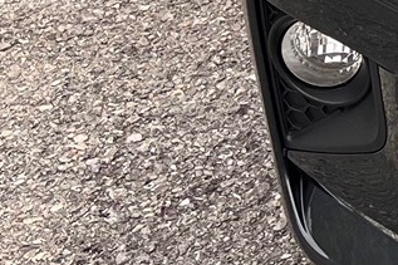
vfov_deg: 7.5
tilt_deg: -18.0
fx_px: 1900
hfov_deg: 9.9
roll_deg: -0.2
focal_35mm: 172
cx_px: 1068
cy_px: -359
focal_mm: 5.1
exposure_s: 1/207
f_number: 1.6
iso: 40
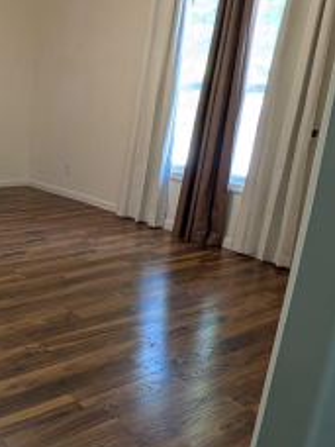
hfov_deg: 37.2
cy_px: 239
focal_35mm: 35
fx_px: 452
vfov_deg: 52.6
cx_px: 14
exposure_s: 1/120
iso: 208
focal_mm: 2.02
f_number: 1.7
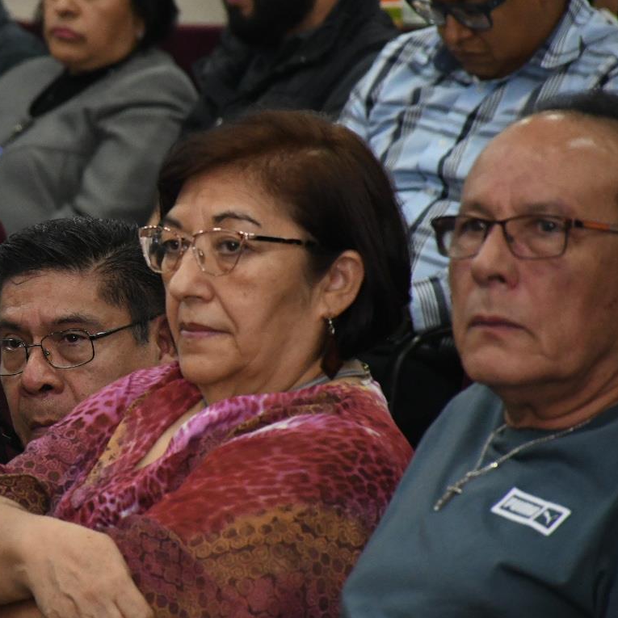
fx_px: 7635
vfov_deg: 4.6
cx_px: -28
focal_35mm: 378
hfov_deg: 4.6
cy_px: 241
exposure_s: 1/125
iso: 4000
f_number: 5.6
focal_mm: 140
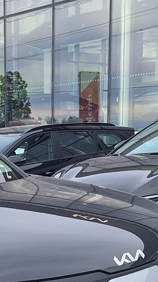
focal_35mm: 86
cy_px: 259
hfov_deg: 13.4
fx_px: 641
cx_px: -66
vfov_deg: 24.0
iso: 40
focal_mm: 5.54
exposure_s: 1/2053
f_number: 1.8
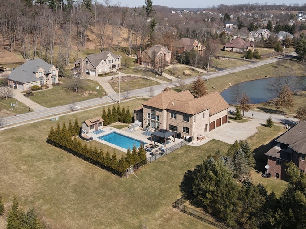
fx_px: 318
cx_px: 149
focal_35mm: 36
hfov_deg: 51.4
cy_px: 66
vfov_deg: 38.9
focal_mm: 4.5
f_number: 2.8
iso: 100
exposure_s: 1/640
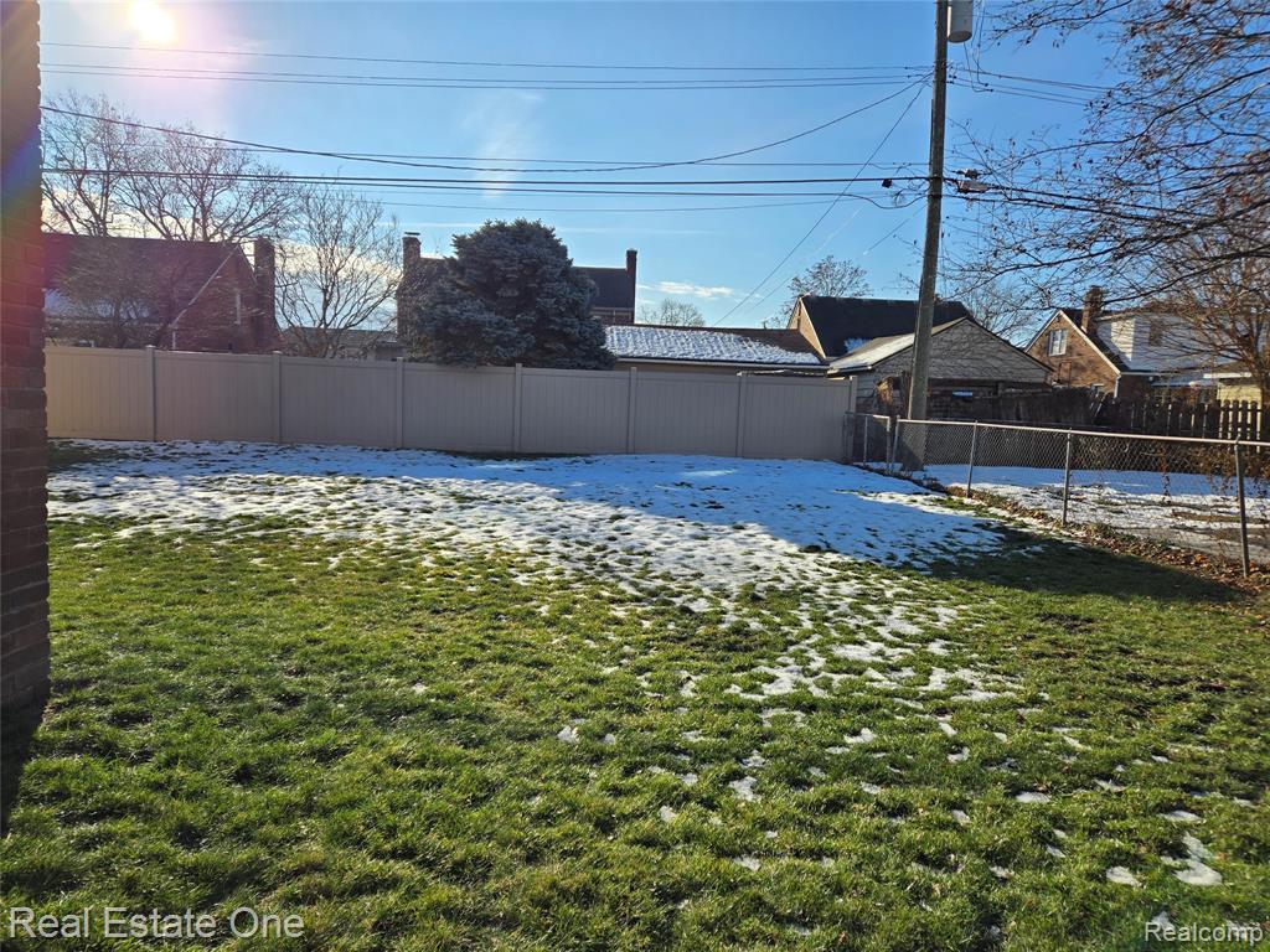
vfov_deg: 58.9
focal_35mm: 23
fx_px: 844
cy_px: 476
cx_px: 635
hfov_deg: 73.9
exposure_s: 1/3372
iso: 25
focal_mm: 5.4
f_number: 1.8
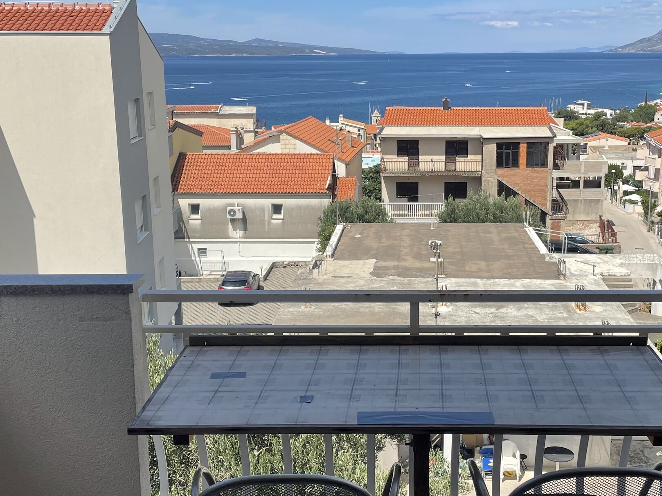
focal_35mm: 45
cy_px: 252
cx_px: 383
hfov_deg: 42.0
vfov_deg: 32.2
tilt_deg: -12.1
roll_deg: -0.3
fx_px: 860
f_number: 1.6
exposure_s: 1/4651
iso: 32
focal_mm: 4.2
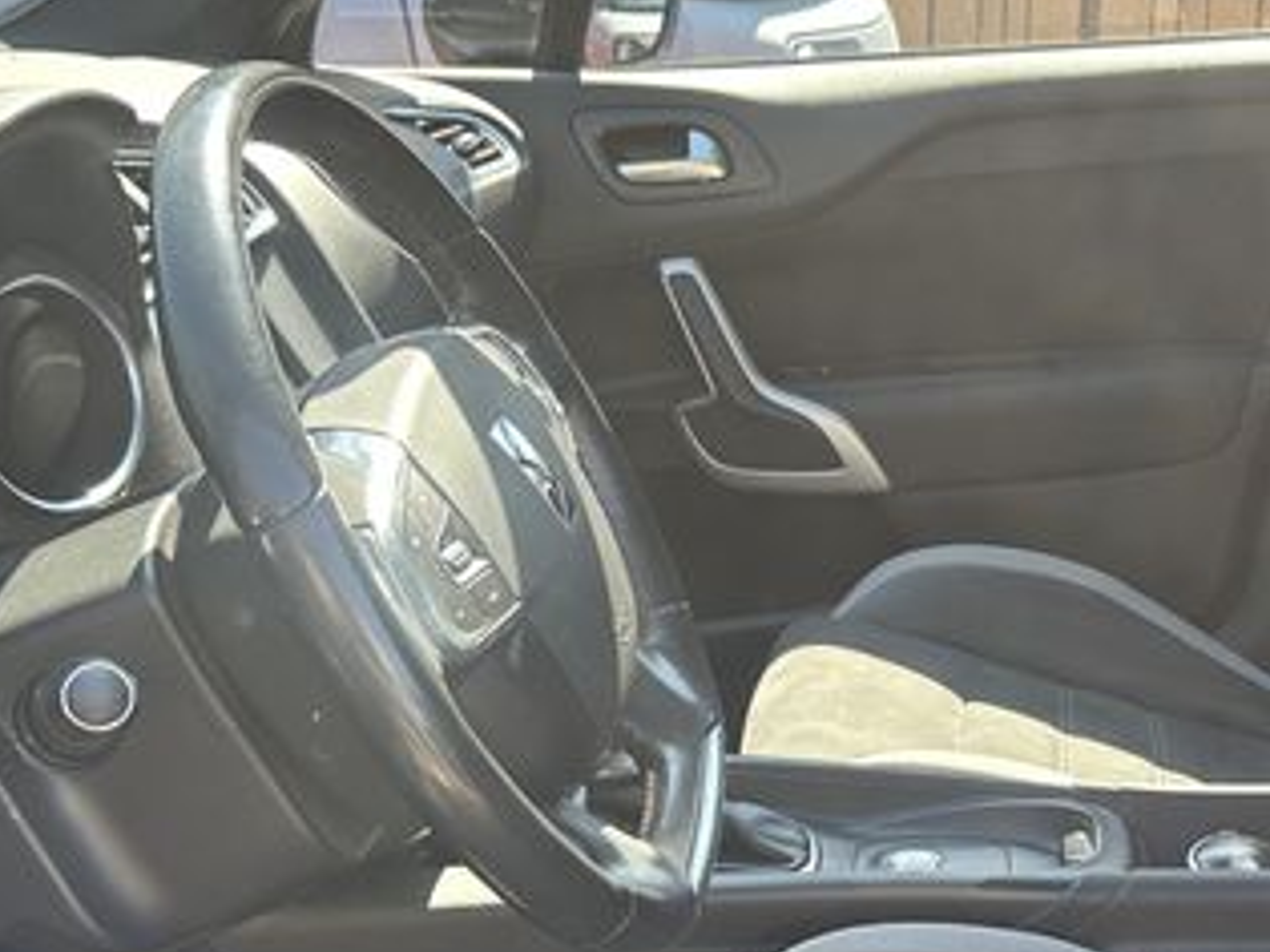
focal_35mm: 61
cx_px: 951
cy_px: 674
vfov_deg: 23.8
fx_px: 2237
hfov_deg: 31.1
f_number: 1.78
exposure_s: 1/347
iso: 80
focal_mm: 6.86
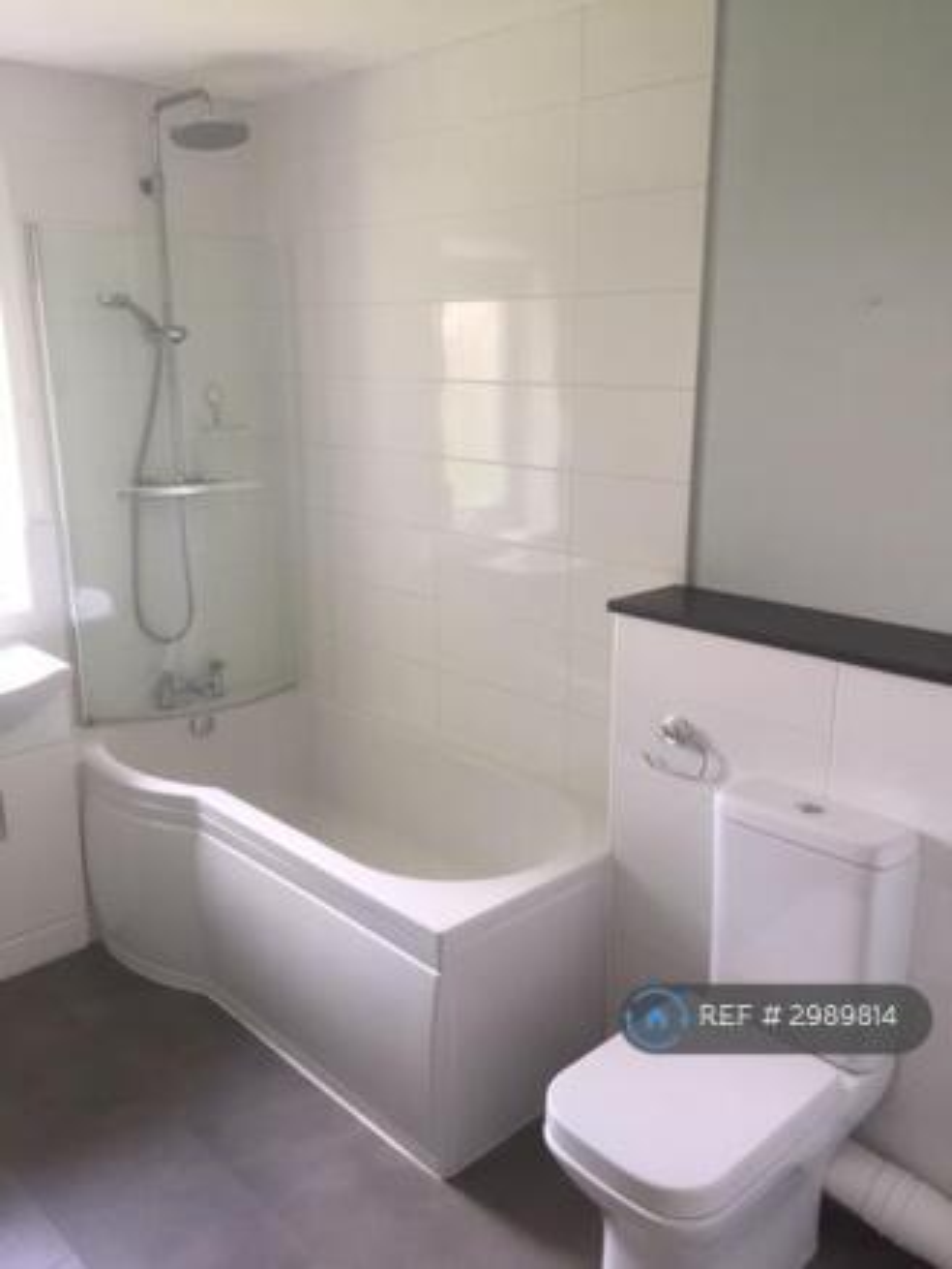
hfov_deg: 48.2
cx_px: 476
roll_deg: +0.7
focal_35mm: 29
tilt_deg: -15.0
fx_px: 1063
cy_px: 634
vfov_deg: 61.6
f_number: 2.2
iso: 100
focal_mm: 4.15
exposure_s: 1/33
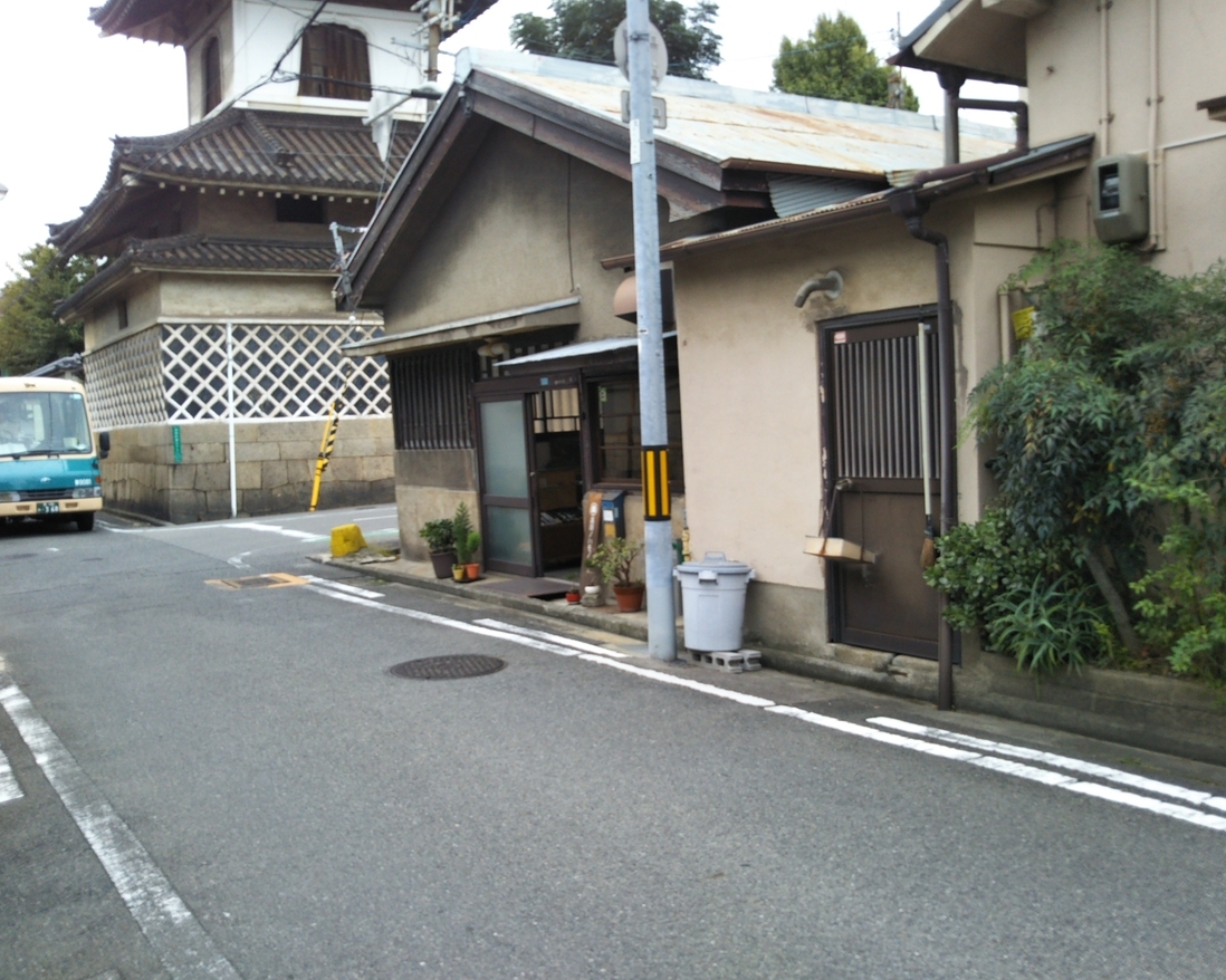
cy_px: 501
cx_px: 635
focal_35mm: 32
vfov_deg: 45.8
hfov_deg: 55.7
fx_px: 1161
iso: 27
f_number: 2.2
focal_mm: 4
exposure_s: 1/324
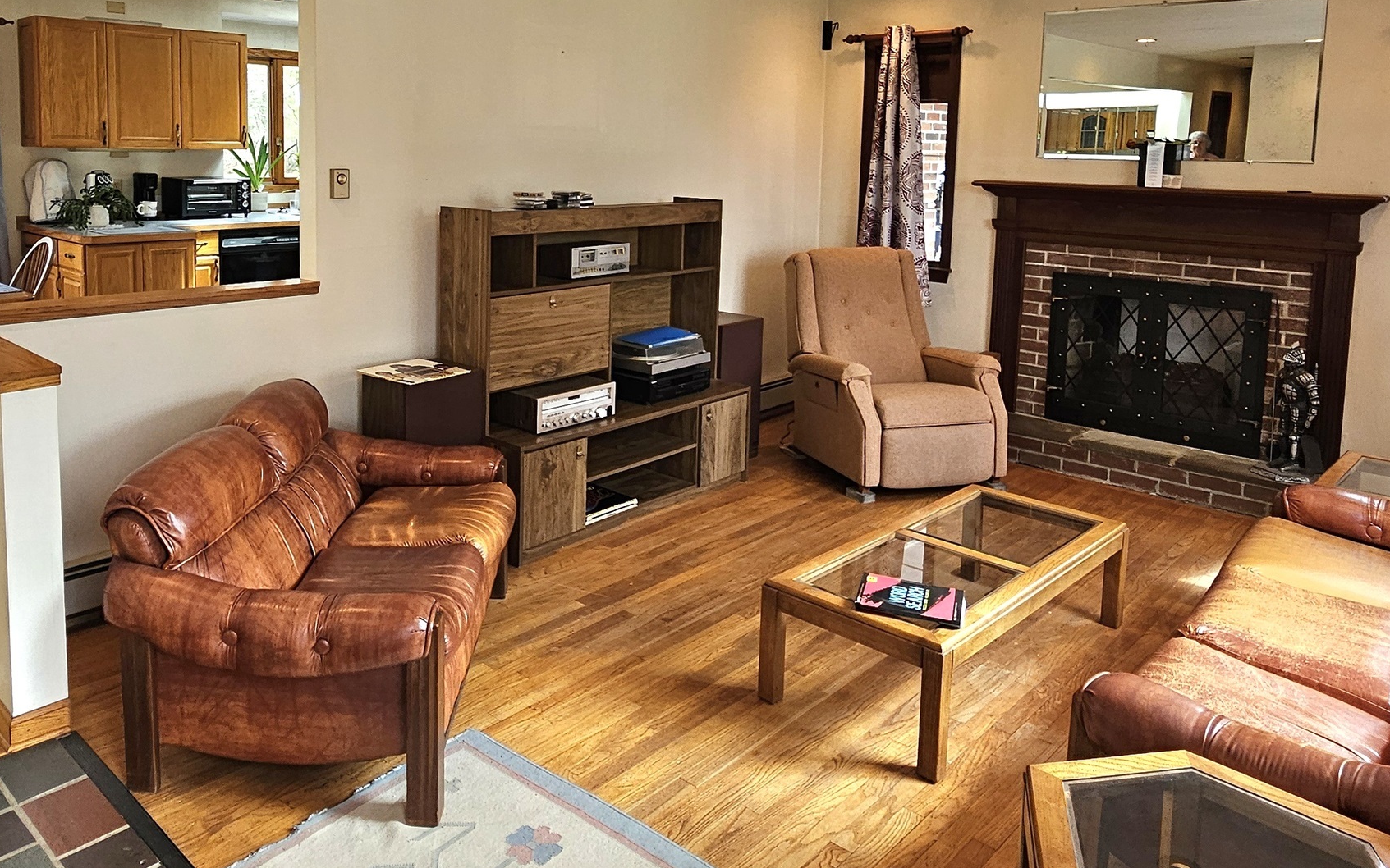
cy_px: 245
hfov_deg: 71.8
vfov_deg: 47.9
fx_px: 947
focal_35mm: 25
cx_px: 557
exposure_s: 1/60.2
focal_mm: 2.2
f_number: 2.2
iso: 80
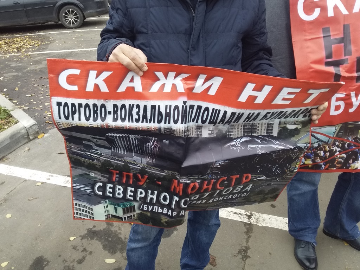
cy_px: 135
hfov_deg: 58.4
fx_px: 322
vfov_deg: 45.4
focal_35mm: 31
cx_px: 180
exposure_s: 1/167
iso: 200
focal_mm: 3.3
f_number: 2.2
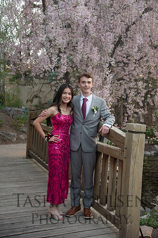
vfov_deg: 41.1
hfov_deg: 28.1
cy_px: 119
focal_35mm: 48
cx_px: 79
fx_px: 316
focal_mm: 48
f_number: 5.6
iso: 800
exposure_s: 1/125
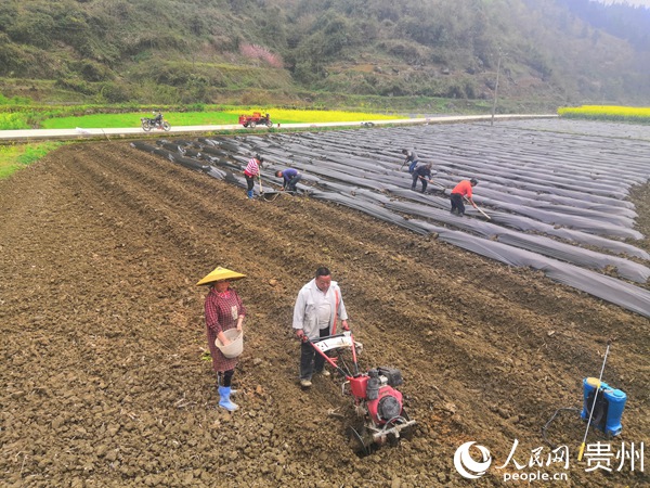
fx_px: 507
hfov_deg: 65.3
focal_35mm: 27
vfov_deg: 51.4
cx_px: 325
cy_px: 244
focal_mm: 3.95
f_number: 1.8
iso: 50
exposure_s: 1/197
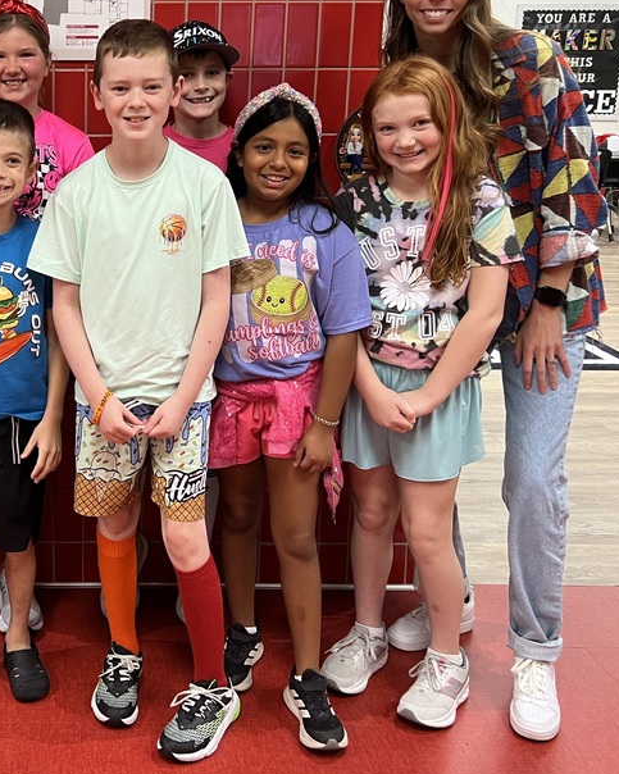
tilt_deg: -13.0
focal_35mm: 43
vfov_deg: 42.6
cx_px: 70
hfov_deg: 33.2
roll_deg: -0.6
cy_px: 290
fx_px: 985
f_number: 1.5
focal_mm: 5.7
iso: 125
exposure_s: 1/60
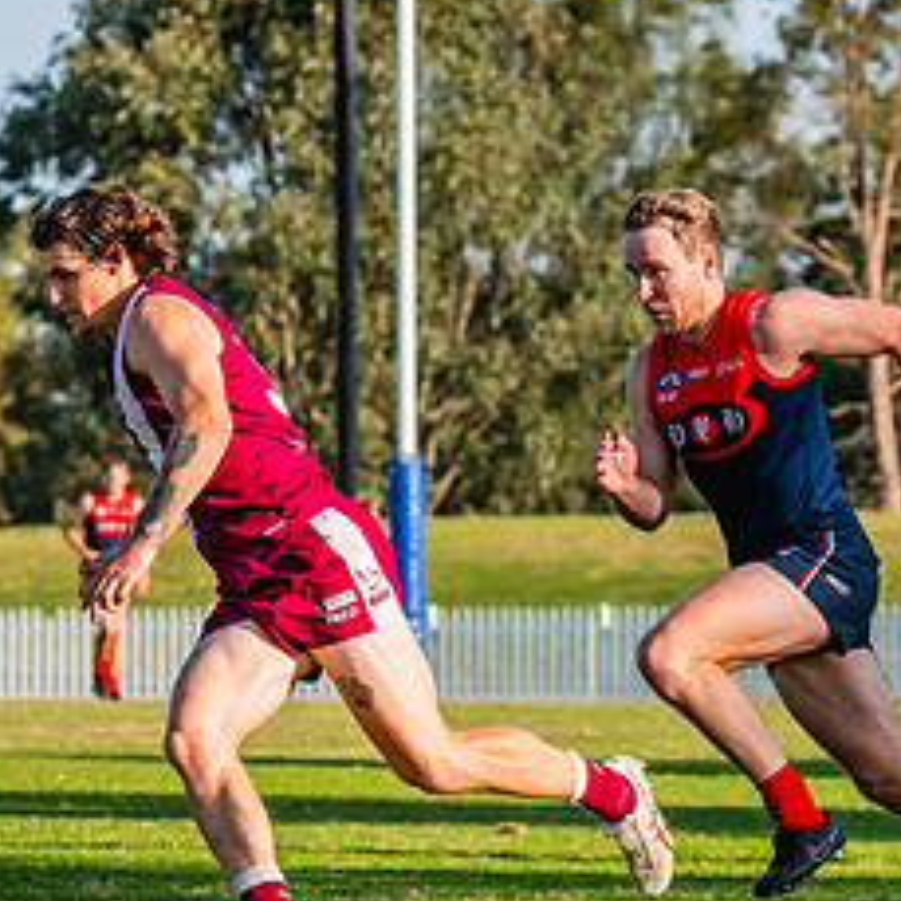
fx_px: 13811
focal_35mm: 469
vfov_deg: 3.7
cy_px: 519
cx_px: 204
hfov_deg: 3.7
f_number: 10
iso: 800
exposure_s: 1/1250
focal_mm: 195
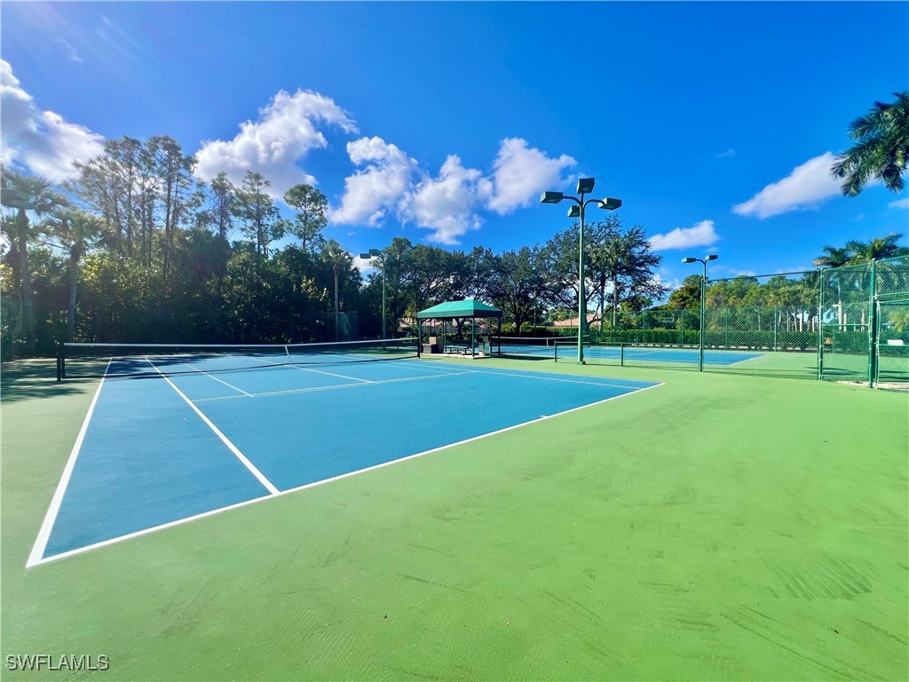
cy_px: 341
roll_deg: -0.7
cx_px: 454
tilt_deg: -0.5
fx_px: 341
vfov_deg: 89.9
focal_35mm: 13
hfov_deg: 106.2
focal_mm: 1.57
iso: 32
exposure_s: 1/1468
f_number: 1.8
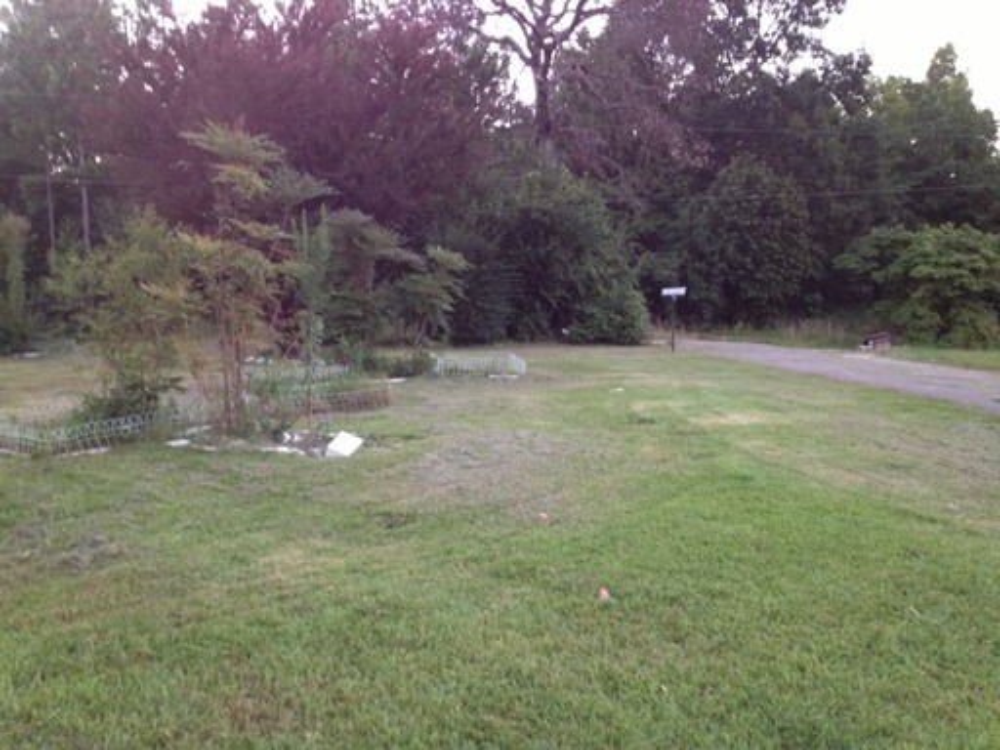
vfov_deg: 40.7
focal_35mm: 35
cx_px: 500
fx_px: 1011
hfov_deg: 52.6
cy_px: 375
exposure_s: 1/20
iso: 320
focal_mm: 4.28
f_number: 2.4
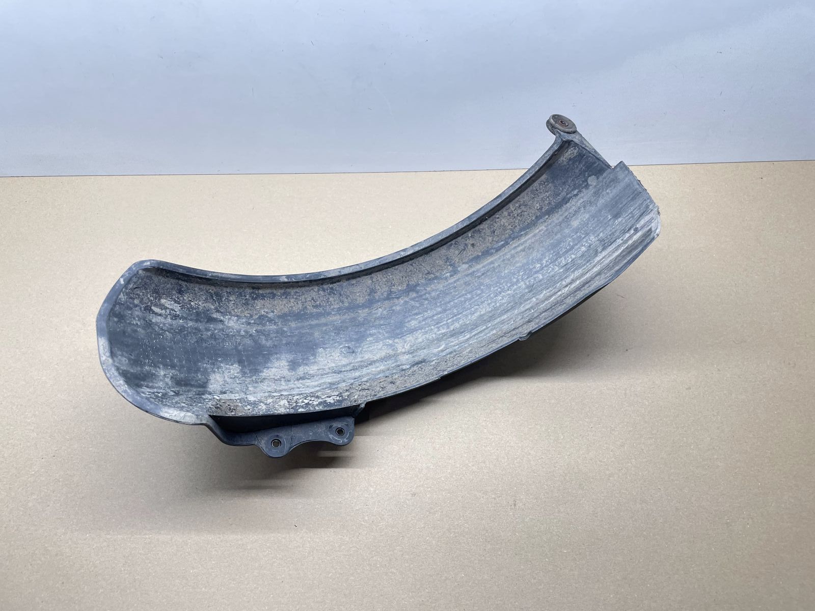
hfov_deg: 67.3
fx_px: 612
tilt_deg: -53.5
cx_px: 408
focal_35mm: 26
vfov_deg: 53.1
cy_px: 306
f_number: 1.6
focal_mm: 4.2
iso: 100
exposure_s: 1/100
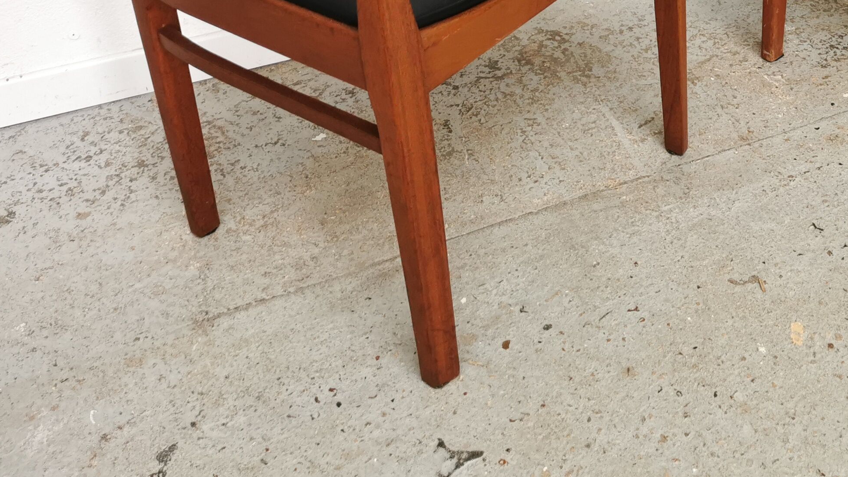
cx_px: 664
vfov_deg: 20.6
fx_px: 1237
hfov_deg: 36.7
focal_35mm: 55
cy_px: -73
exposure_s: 1/50
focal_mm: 5.58
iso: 160
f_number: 1.8
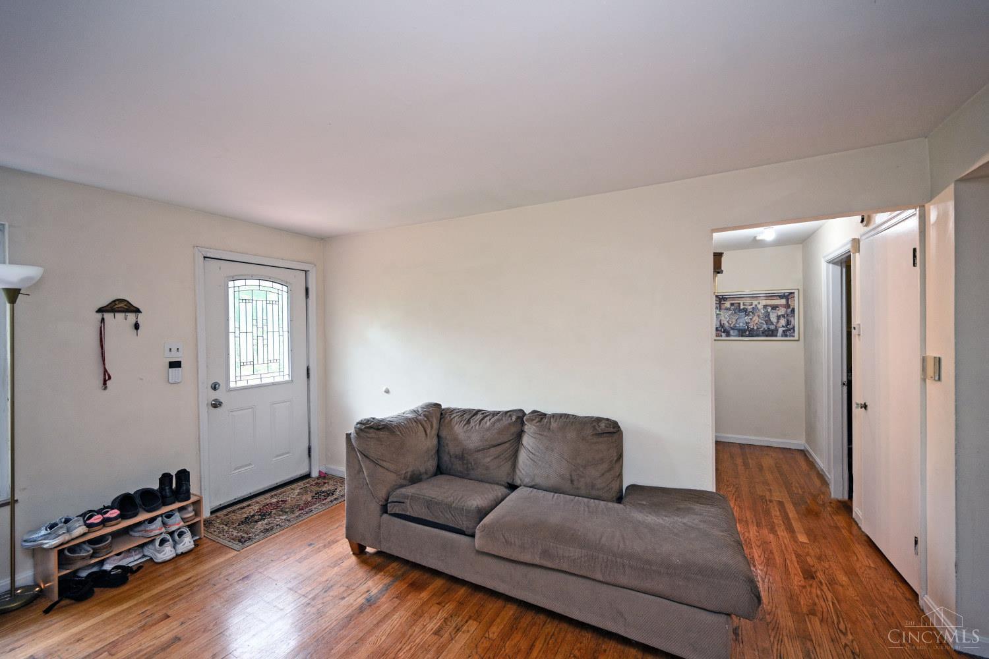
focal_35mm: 14
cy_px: 330
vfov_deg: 81.2
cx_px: 494
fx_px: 385
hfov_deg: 104.3
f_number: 4
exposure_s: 1/60
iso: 1000
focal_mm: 14
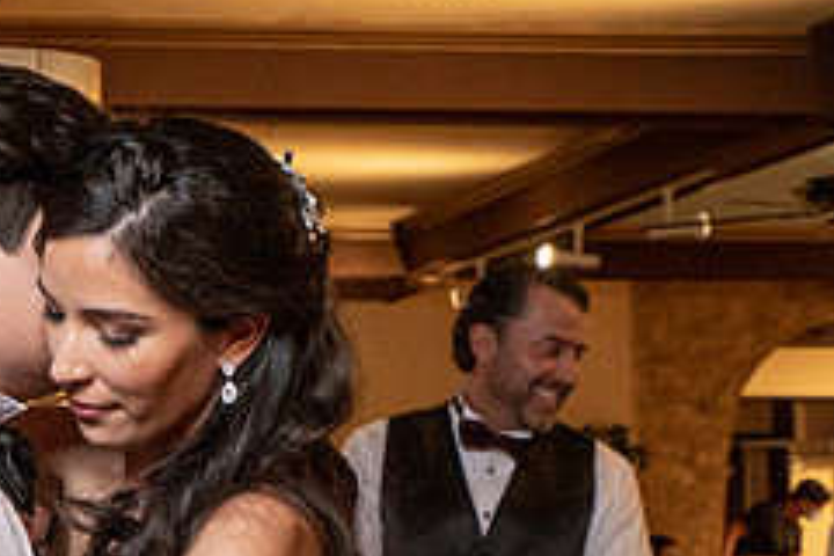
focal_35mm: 112
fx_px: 2594
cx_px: 45
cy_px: 356
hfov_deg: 17.9
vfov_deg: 12.2
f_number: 5.6
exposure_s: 1/200
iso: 2000
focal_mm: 35
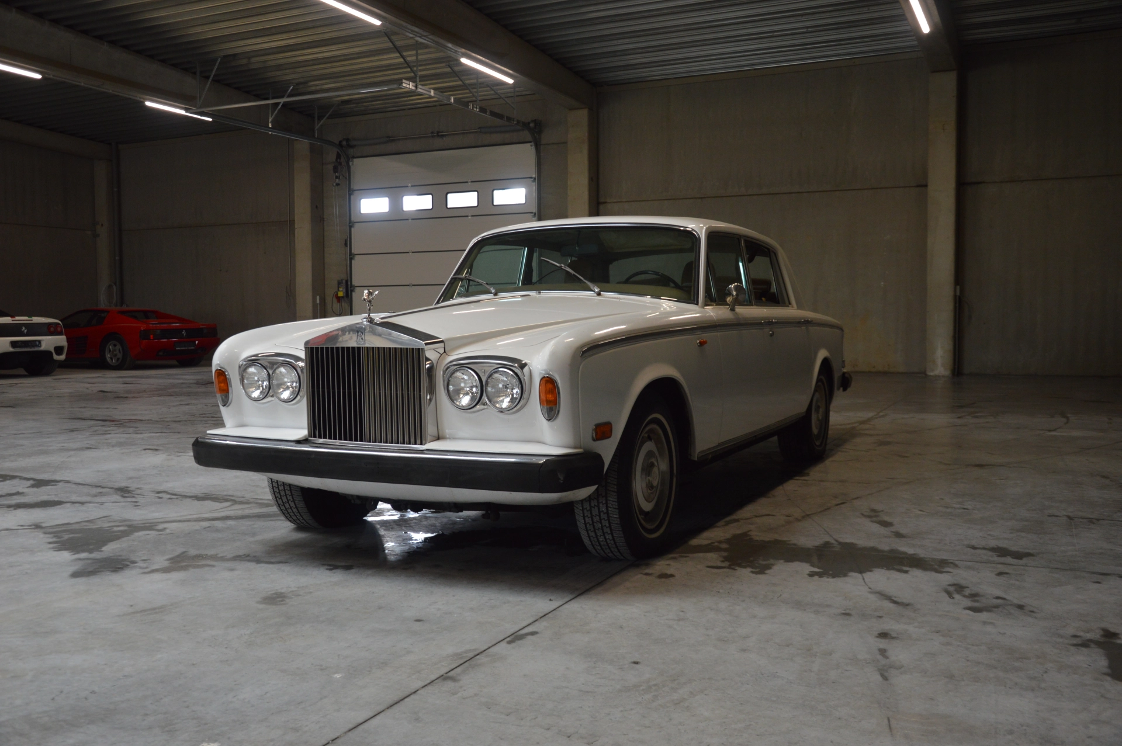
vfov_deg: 39.9
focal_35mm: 33
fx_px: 1028
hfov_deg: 57.3
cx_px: 561
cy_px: 373
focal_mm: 22
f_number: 3.8
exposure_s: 1/40
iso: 400
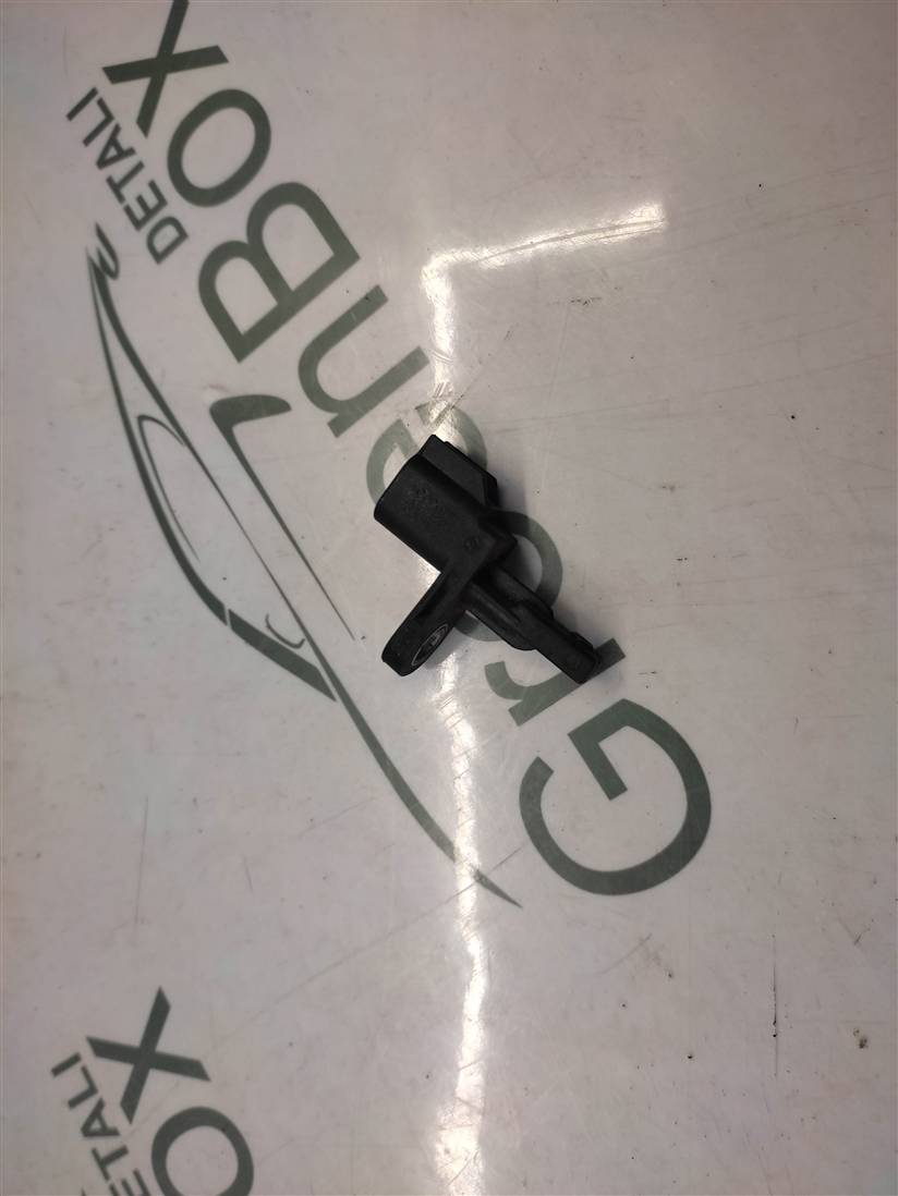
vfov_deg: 67.3
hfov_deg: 53.1
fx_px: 899
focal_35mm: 26
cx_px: 449
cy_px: 598
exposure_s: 1/33
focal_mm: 4.74
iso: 126
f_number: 1.79
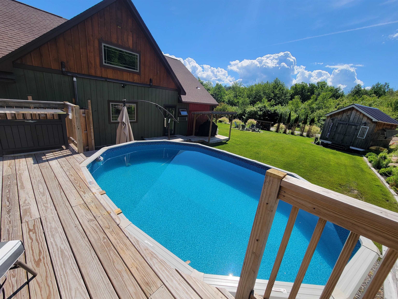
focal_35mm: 13
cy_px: 150
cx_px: 199
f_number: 2.2
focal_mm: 2.2
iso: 50
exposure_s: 1/1546
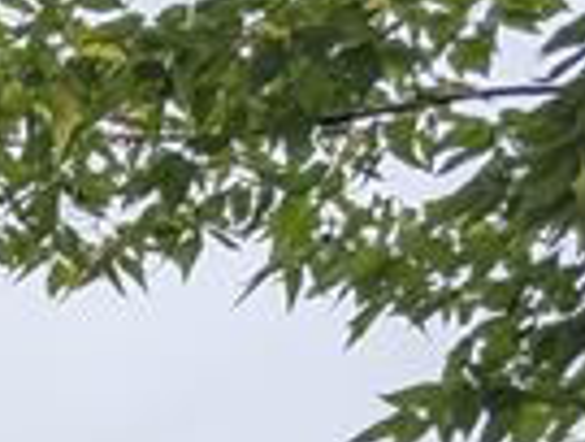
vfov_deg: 7.0
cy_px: 1534
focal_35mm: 181
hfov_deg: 8.1
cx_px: -1512
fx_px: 3067
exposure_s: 1/406
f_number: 1.68
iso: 20
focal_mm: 6.9
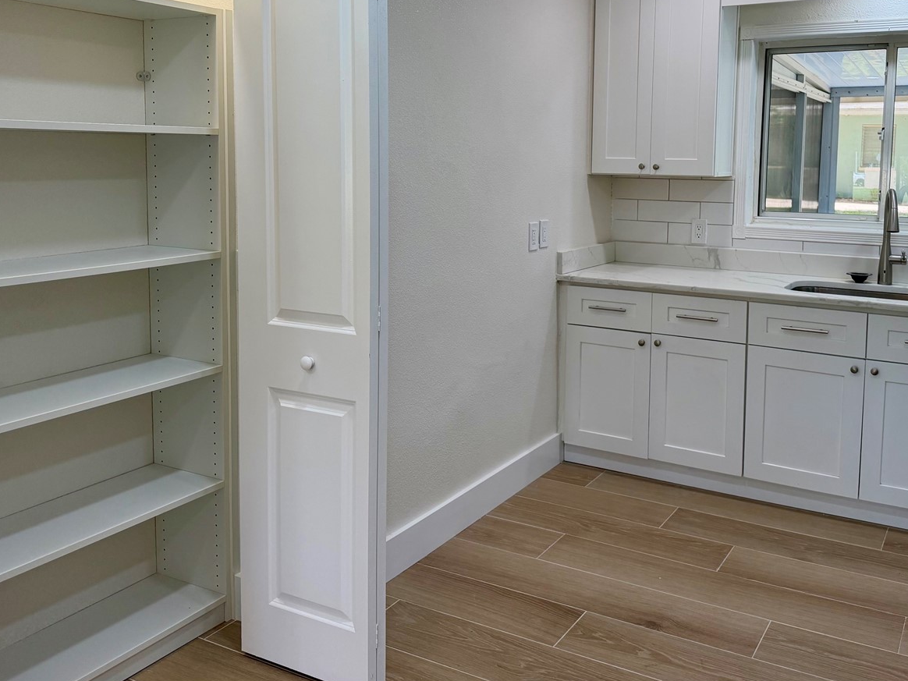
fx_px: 866
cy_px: 222
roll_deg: -1.0
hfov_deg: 55.1
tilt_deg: -4.7
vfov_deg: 42.3
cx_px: 531
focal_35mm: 33
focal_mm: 6.76
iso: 125
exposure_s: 1/205
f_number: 1.78
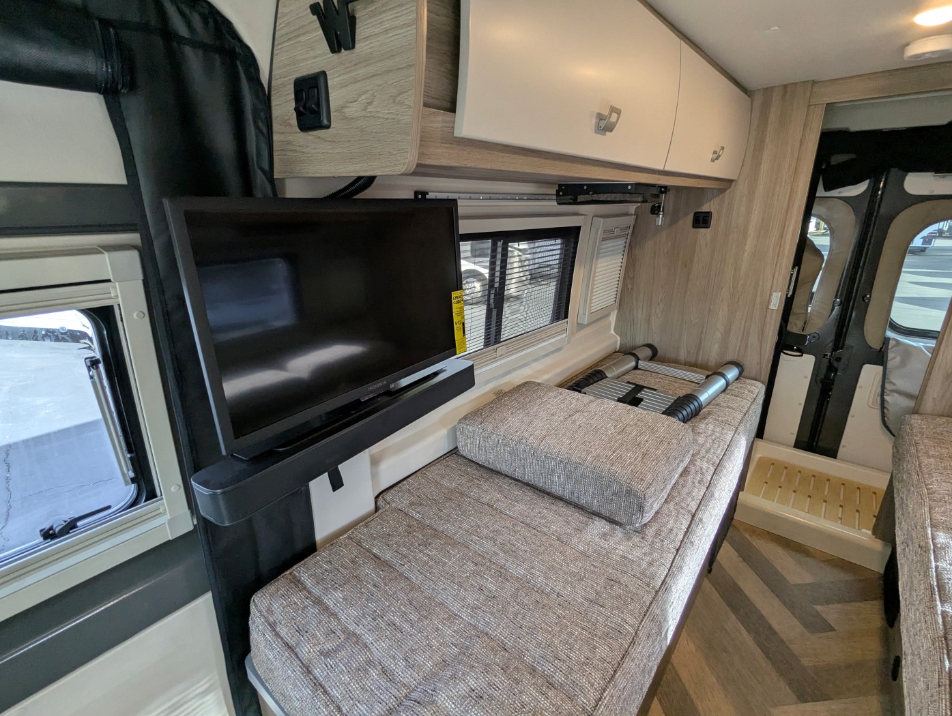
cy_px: 358
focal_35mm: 16
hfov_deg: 94.4
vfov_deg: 78.2
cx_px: 476
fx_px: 441
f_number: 2.2
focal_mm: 2.35
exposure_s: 1/115
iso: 152
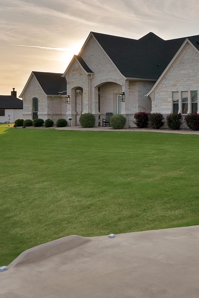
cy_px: 104
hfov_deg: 27.7
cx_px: 146
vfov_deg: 40.7
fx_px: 398
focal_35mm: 48
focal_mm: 23
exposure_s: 1/800
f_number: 9
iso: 640
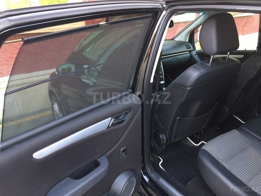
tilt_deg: -21.2
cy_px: 98
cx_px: 130
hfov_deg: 61.7
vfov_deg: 48.2
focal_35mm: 29
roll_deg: +3.8
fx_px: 219
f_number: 2.2
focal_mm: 4.15
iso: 125
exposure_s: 1/33
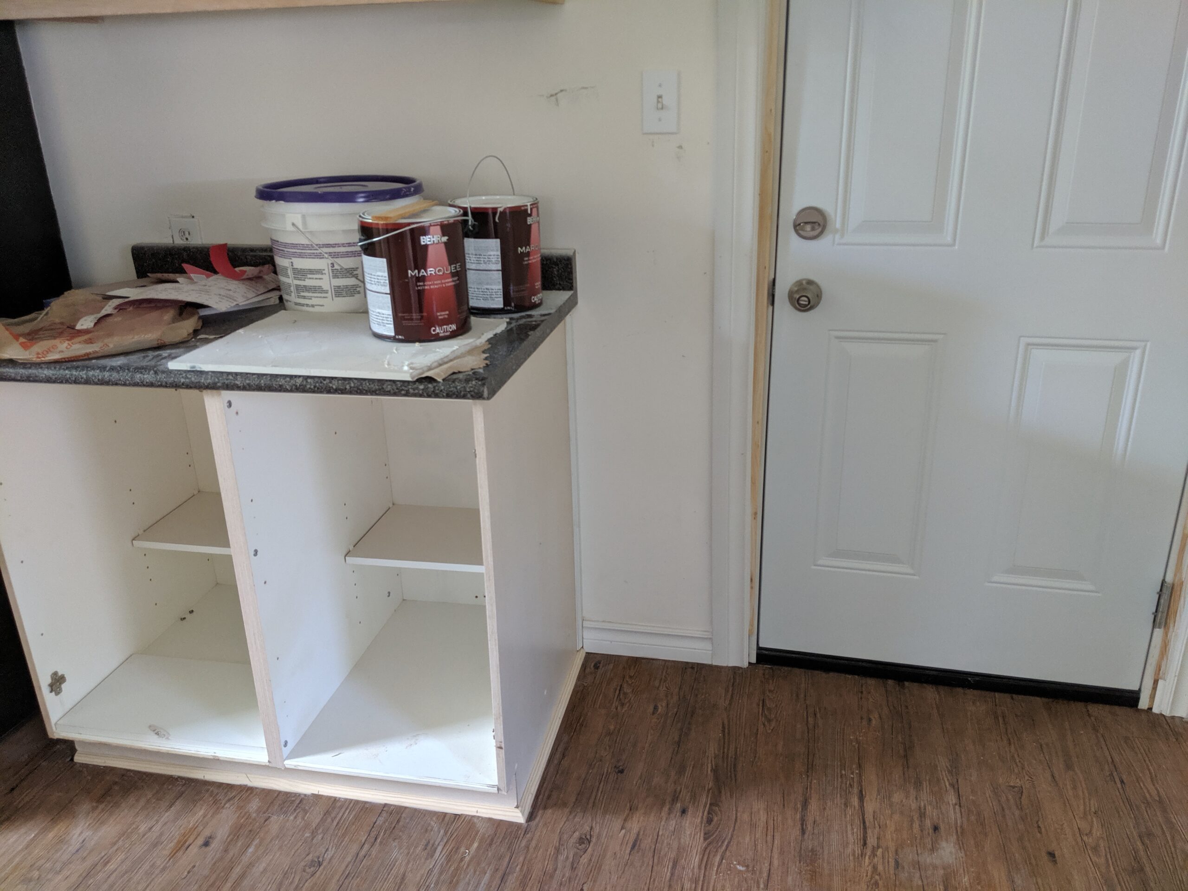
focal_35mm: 27
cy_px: 446
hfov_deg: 65.3
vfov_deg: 51.4
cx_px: 594
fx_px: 927
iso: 284
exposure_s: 1/60
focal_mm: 4.44
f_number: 1.8
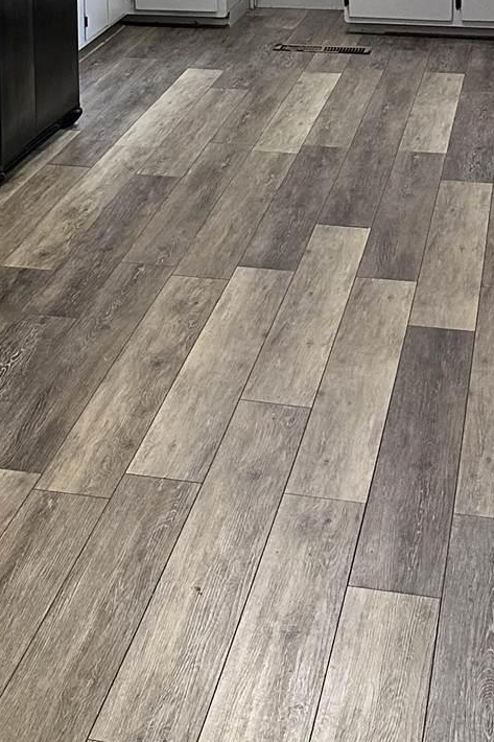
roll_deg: +1.1
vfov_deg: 23.3
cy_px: -107
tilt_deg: -5.9
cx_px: -4
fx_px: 1668
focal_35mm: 81
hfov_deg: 16.5
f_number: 1.78
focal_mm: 6.86
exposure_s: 1/60
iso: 250
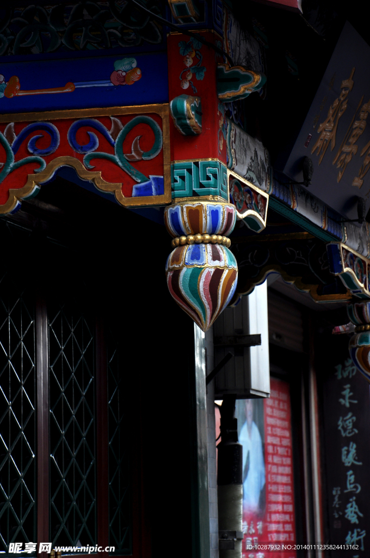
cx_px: 185
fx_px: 1971
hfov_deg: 10.7
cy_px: 279
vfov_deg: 16.1
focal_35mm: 128
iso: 200
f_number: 8
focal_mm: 85
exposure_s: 1/125
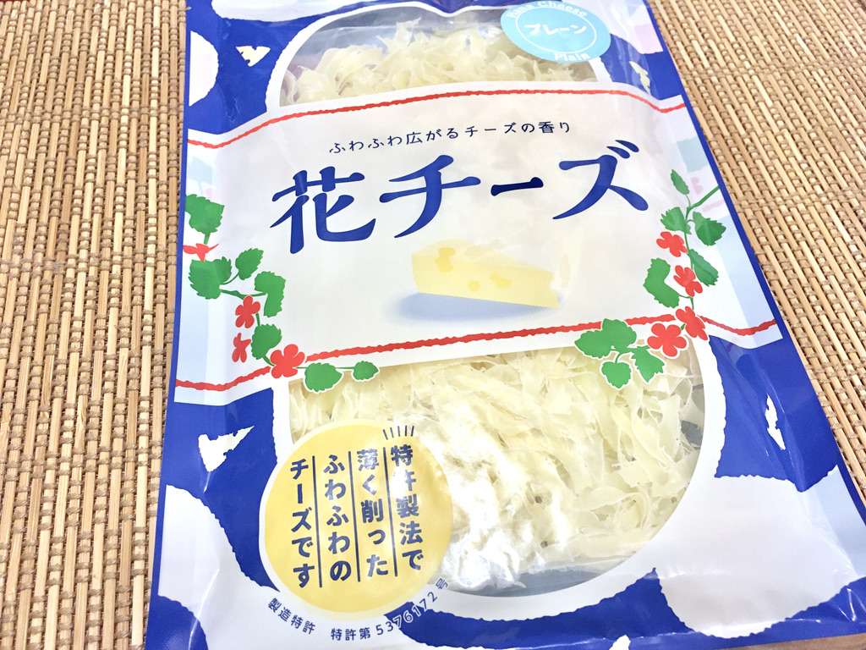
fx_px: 726
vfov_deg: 48.2
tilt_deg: -57.9
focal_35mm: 29
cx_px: 433
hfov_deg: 61.7
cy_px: 325
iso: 200
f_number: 2.2
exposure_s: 1/24
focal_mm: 4.15
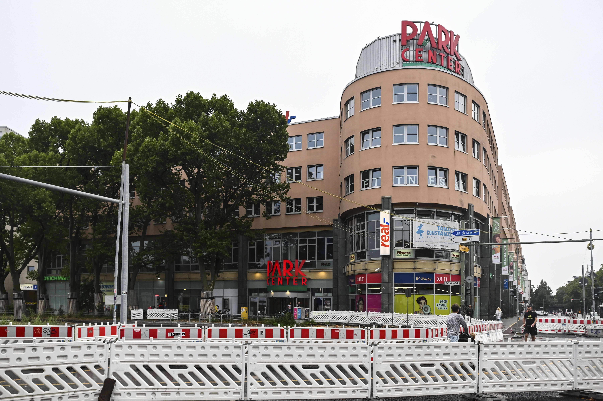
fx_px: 502
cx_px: 302
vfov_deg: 43.6
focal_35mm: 30
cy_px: 200
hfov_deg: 62.0
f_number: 3.2
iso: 800
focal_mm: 30
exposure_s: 1/1600
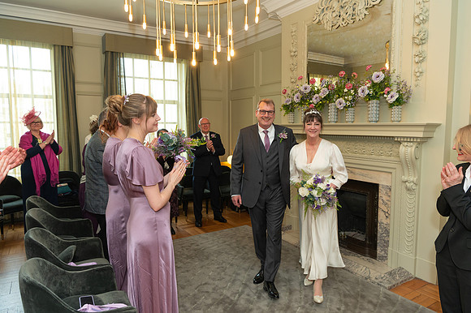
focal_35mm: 24
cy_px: 156
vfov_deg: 53.1
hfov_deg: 73.8
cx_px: 236
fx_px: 314
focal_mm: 24
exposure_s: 1/60
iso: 400
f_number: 5.6
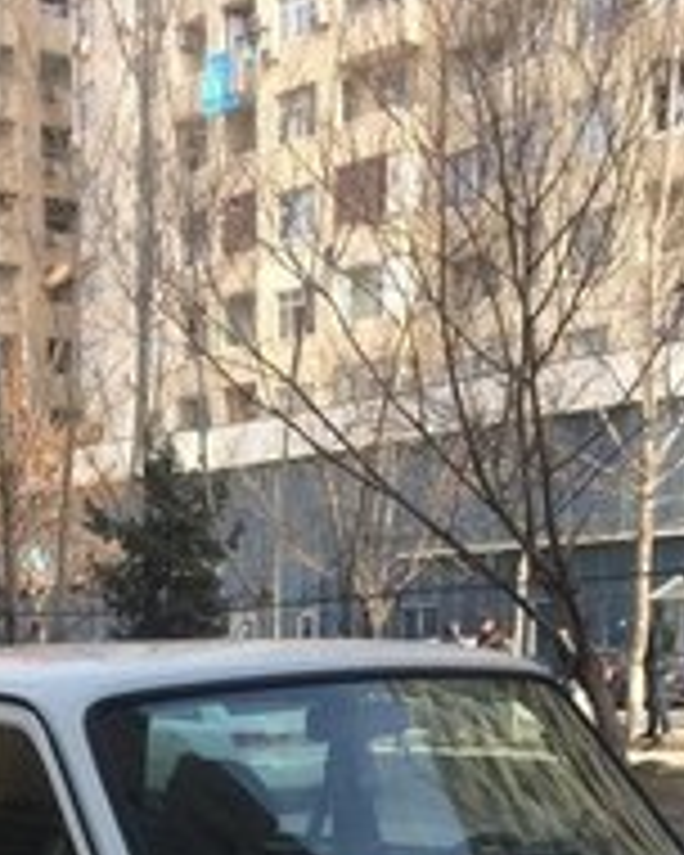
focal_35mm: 74
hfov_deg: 20.5
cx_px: 166
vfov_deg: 23.0
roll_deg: +1.7
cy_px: 1094
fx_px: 1873
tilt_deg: -15.1
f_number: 2.2
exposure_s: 1/612
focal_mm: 4.15
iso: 32
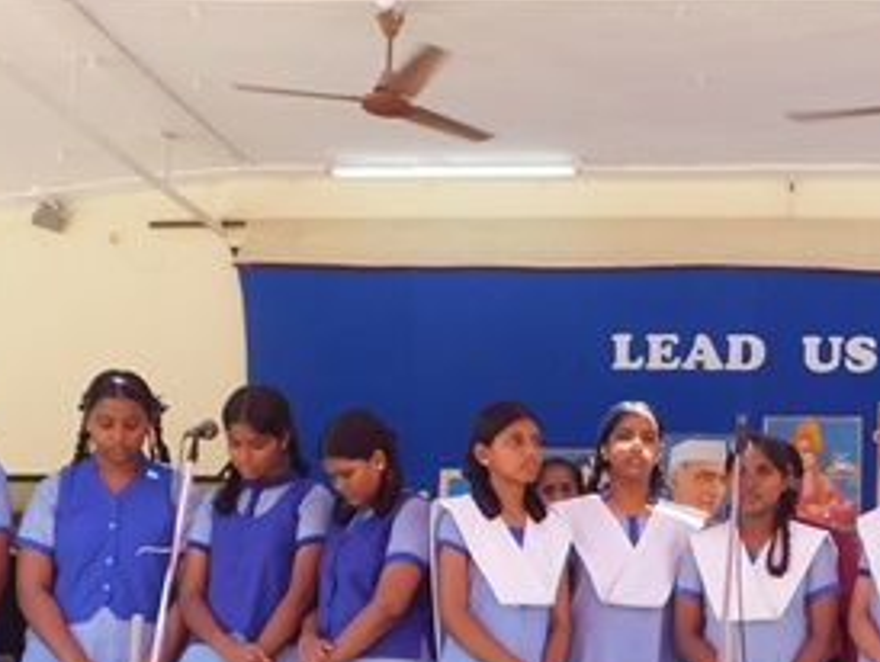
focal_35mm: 84
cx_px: 777
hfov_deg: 22.7
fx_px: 2137
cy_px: 505
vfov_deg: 17.5
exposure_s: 1/160
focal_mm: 6.3
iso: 125
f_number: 3.5
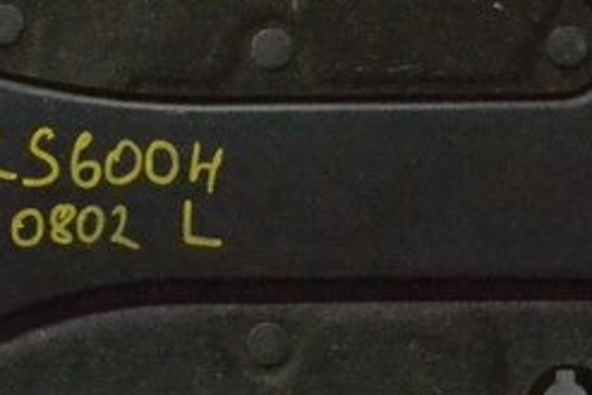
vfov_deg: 9.2
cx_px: -175
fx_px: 2452
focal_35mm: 149
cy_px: 303
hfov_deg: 13.3
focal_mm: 24
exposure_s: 1/160
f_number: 13
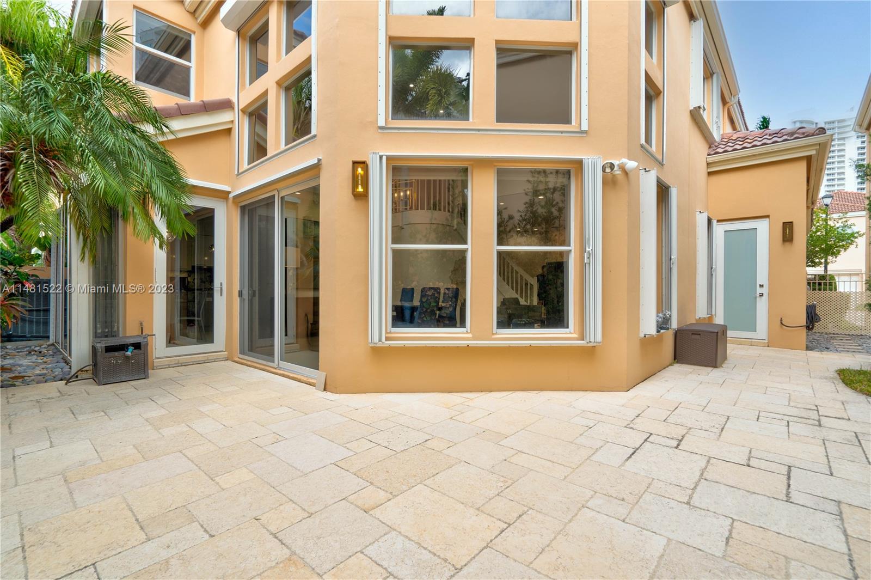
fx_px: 387
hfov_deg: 96.8
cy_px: 290
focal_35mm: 16
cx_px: 436
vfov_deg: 73.7
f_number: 7.1
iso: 320
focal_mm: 16
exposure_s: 1/800
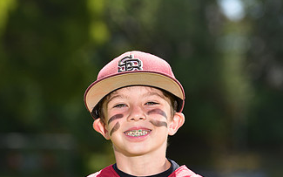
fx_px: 2383
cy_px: 236
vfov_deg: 4.2
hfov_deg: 6.8
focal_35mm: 309
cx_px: 145
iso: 80
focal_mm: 170
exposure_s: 1/200
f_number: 5
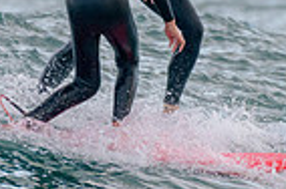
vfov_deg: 0.5
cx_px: 210
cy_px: -16
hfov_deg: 0.8
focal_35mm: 2506
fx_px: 19864
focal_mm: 500
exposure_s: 1/1250
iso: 900
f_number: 5.6
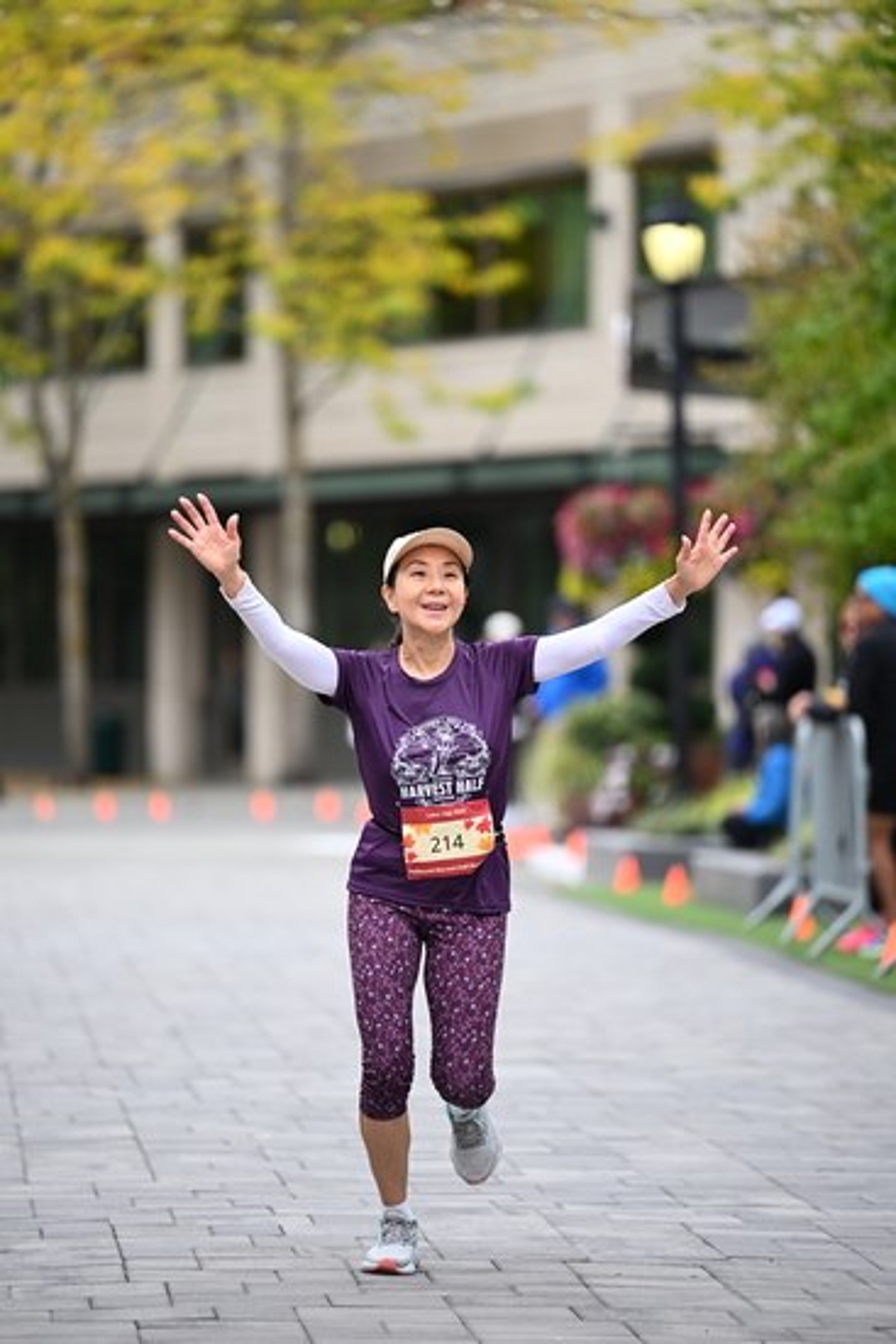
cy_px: 672
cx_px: 448
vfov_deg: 10.3
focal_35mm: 200
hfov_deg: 6.9
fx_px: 7461
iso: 640
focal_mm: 200
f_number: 2.8
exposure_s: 1/2000
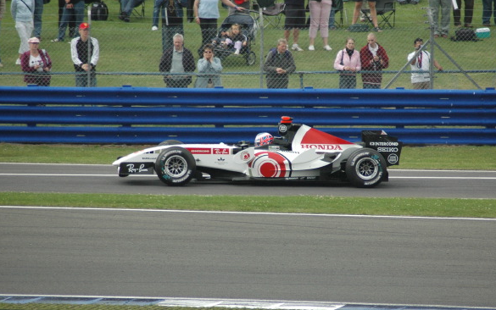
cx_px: 269
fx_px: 6774
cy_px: 170
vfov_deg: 2.6
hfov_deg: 4.2
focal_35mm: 501
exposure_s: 1/2000
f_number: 5.6
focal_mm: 300
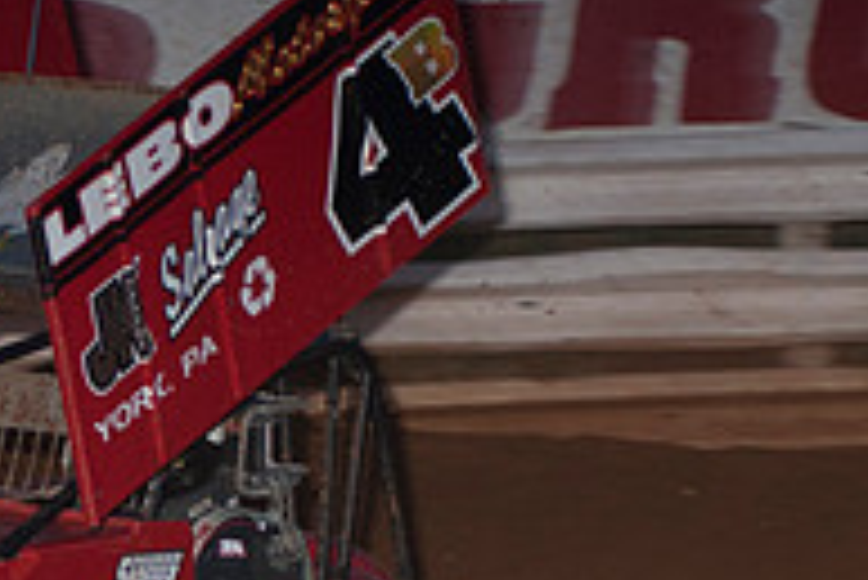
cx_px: -58
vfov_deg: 3.8
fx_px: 8710
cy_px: 468
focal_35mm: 361
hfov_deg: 5.7
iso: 200
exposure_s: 1/400
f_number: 4
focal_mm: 80
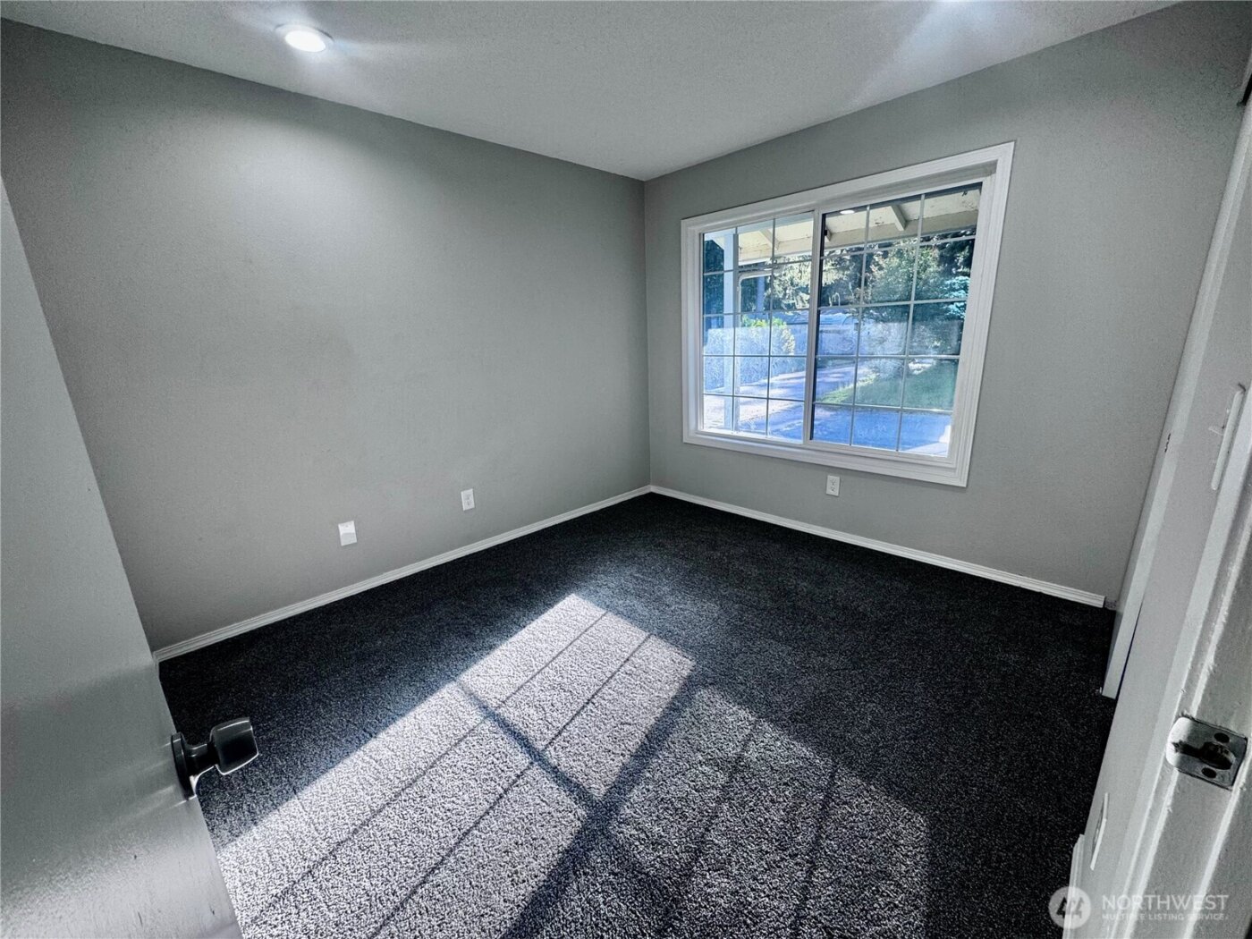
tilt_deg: -16.0
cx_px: 626
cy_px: 470
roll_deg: +2.1
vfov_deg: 85.7
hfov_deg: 102.1
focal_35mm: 14
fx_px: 506
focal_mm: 2.22
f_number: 2.2
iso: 100
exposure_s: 1/120
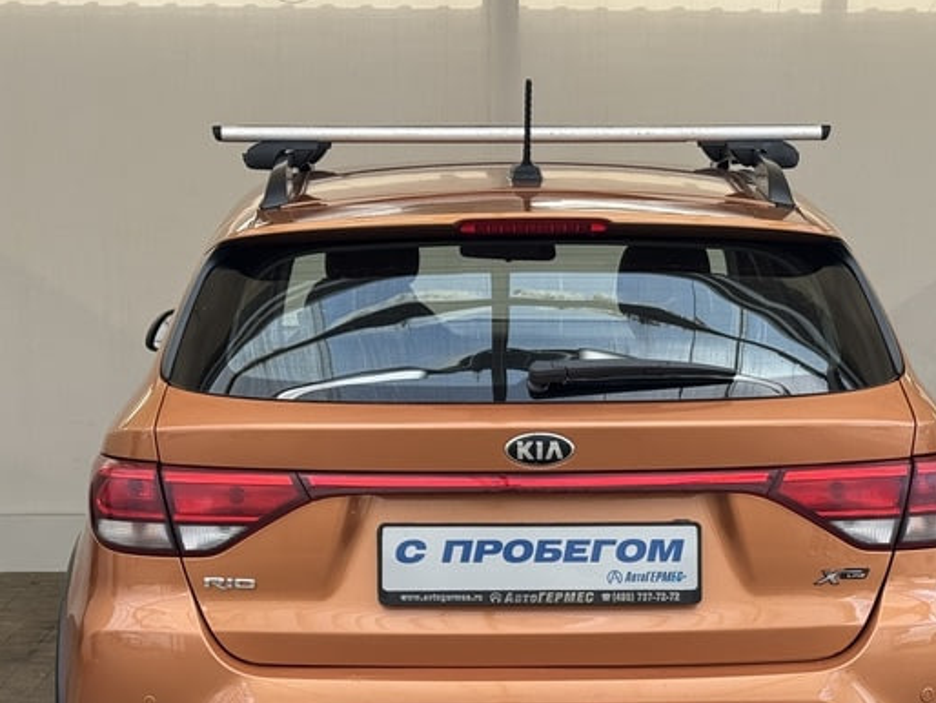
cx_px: 524
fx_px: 2272
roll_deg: -0.7
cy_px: 487
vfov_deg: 17.5
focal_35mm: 84
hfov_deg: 23.3
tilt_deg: -9.0
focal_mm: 6.76
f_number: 1.78
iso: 64
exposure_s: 1/491
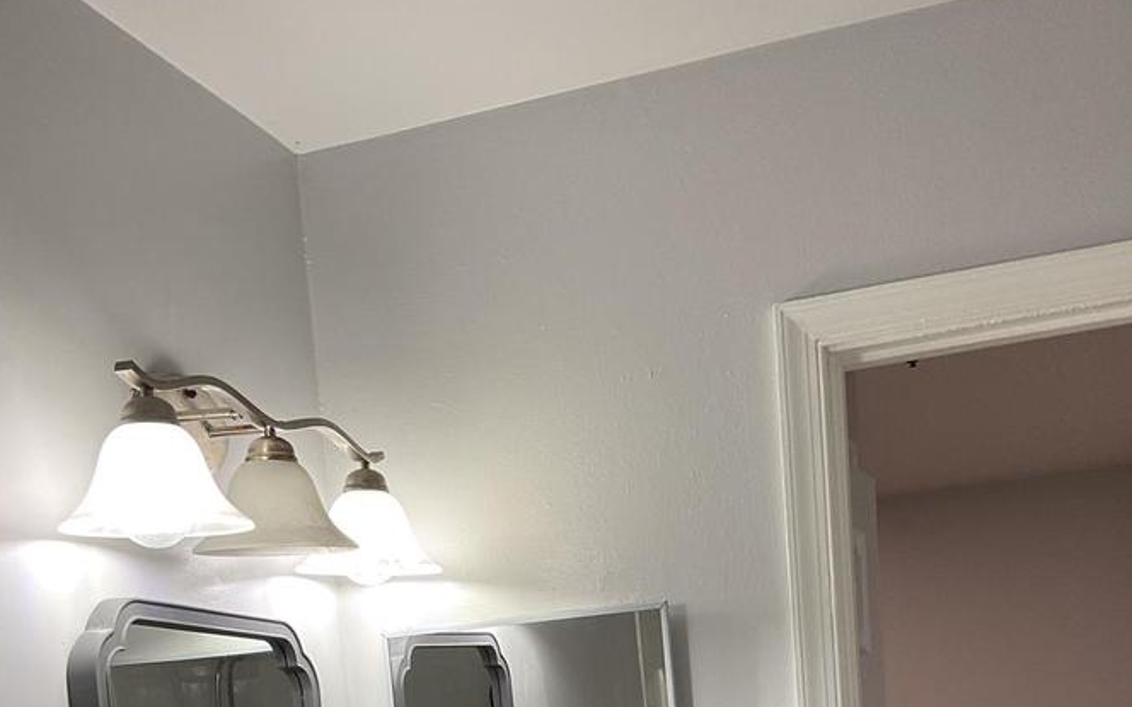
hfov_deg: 40.3
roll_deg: +5.1
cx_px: 561
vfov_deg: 23.3
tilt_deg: -4.5
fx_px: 1543
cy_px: 882
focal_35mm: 50
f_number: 1.8
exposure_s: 1/60
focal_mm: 3
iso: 64
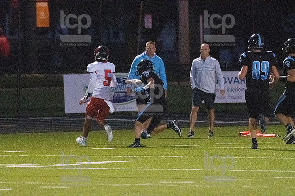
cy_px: 98
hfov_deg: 4.3
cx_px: 148
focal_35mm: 480
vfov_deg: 2.9
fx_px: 3931
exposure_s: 1/1600
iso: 10000
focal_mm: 320
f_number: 5.6
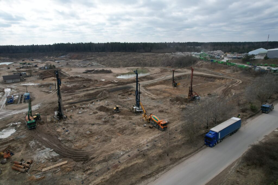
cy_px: 92
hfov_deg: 78.6
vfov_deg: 57.2
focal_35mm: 22
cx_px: 139
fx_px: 170
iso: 140
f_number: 2.8
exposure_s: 1/2500
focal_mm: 8.38
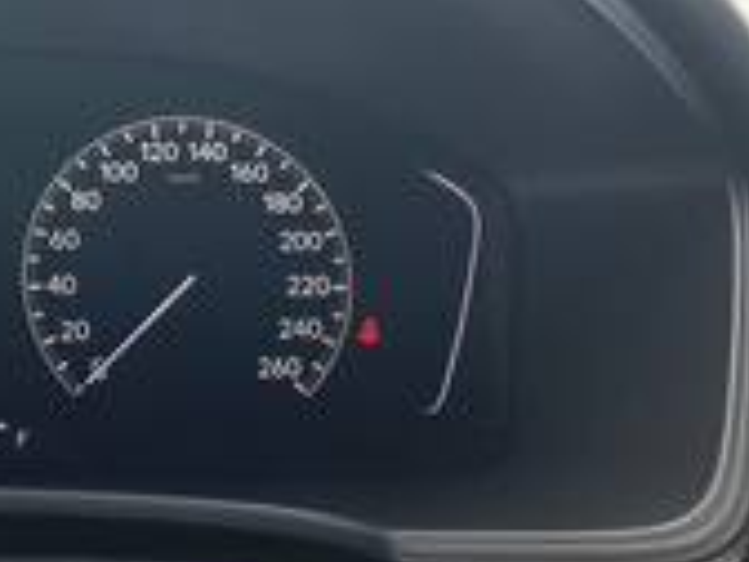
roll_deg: +0.0
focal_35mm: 70
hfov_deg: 25.6
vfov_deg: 20.9
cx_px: -89
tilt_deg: -10.7
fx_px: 1515
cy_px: 194
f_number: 1.8
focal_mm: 3.99
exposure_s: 1/121
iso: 64
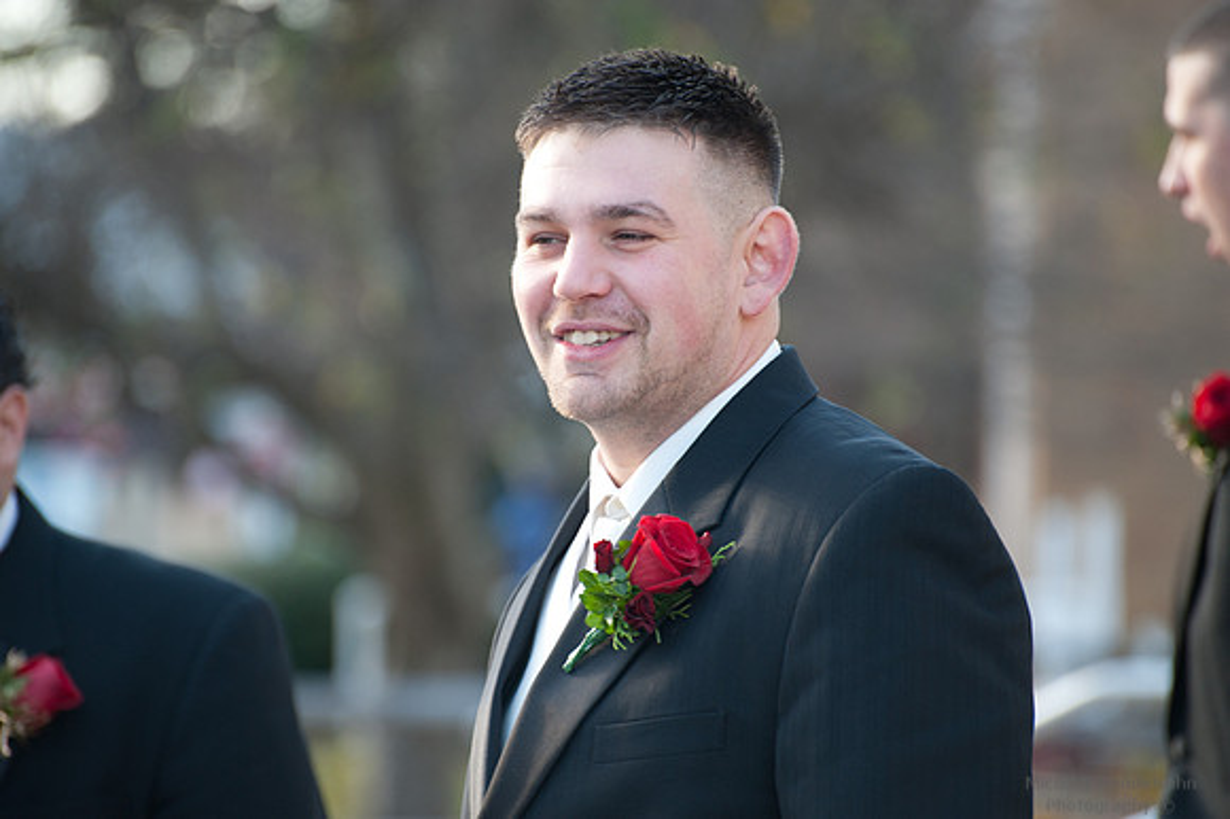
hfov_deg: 9.0
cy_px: 410
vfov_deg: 6.0
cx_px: 615
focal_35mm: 230
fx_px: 7854
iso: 640
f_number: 5.3
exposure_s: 1/250
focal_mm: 230
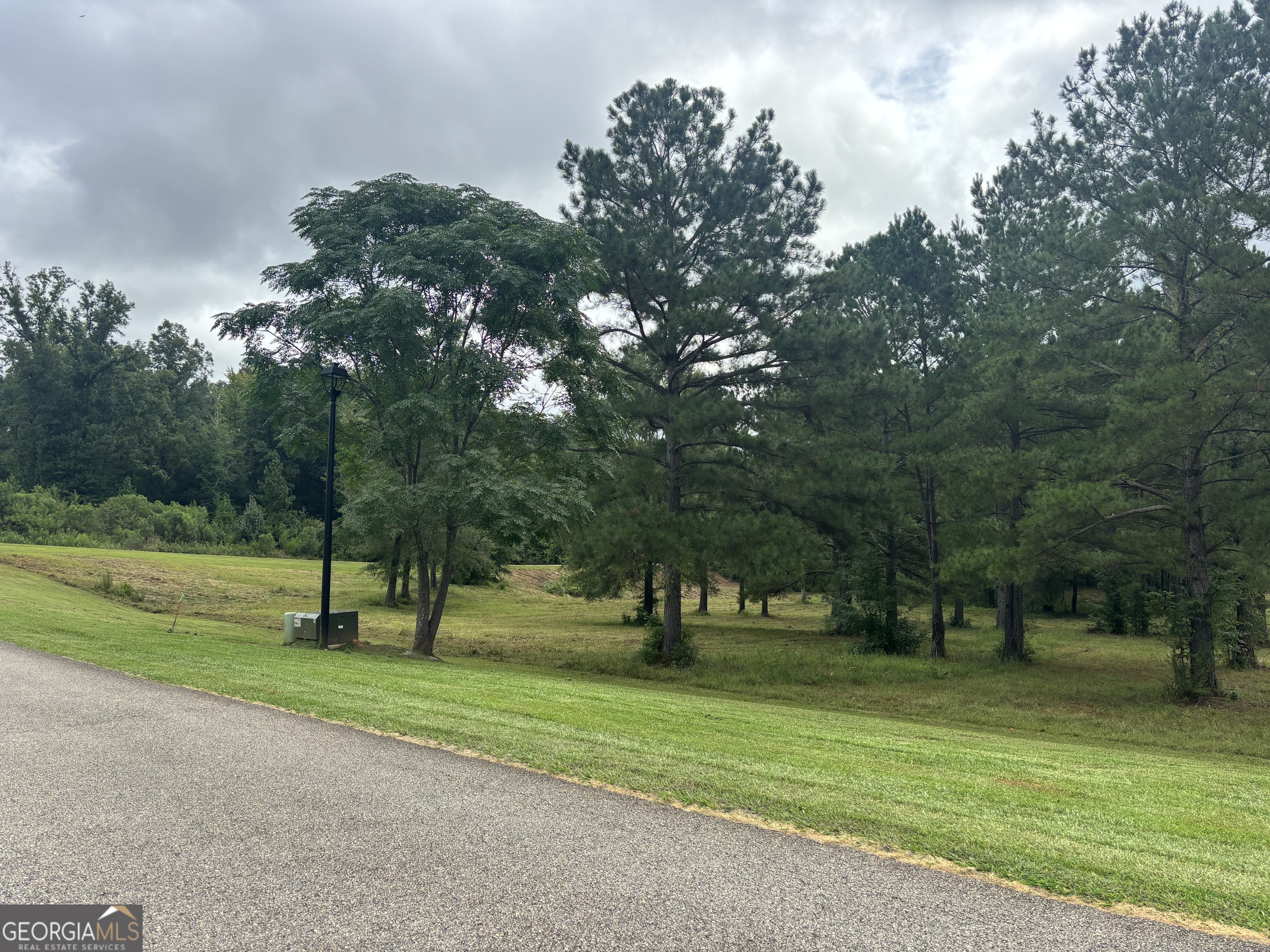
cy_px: 476
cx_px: 635
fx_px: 954
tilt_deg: +2.5
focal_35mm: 26
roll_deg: +0.9
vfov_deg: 53.1
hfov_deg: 67.3
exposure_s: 1/1522
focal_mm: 5.96
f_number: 1.6
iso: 50
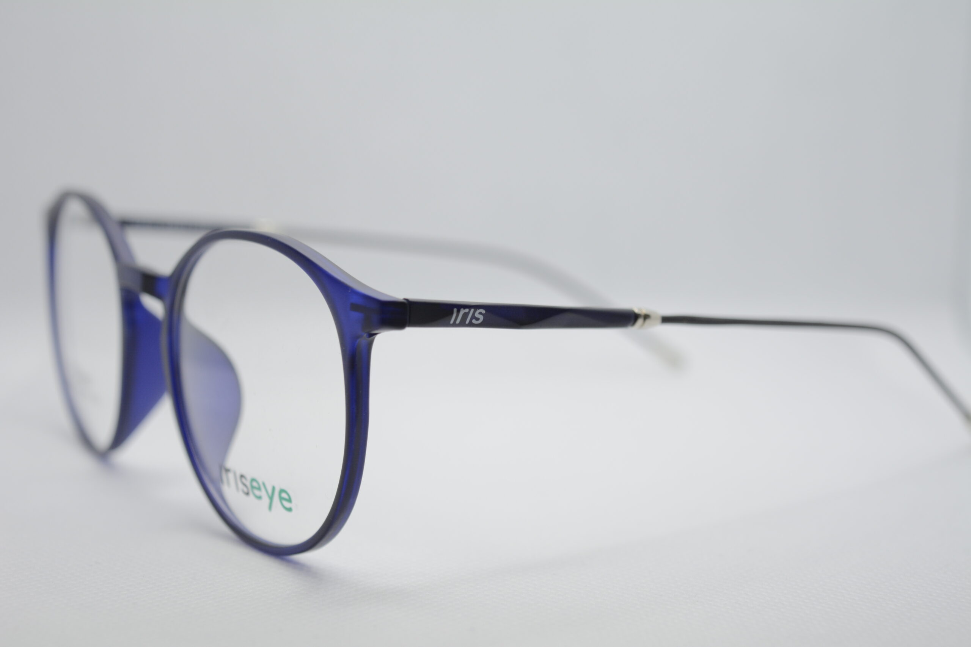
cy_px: 324
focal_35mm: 69
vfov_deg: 19.7
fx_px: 1861
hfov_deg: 29.2
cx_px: 486
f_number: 5.6
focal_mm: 46
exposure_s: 1/125
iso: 320
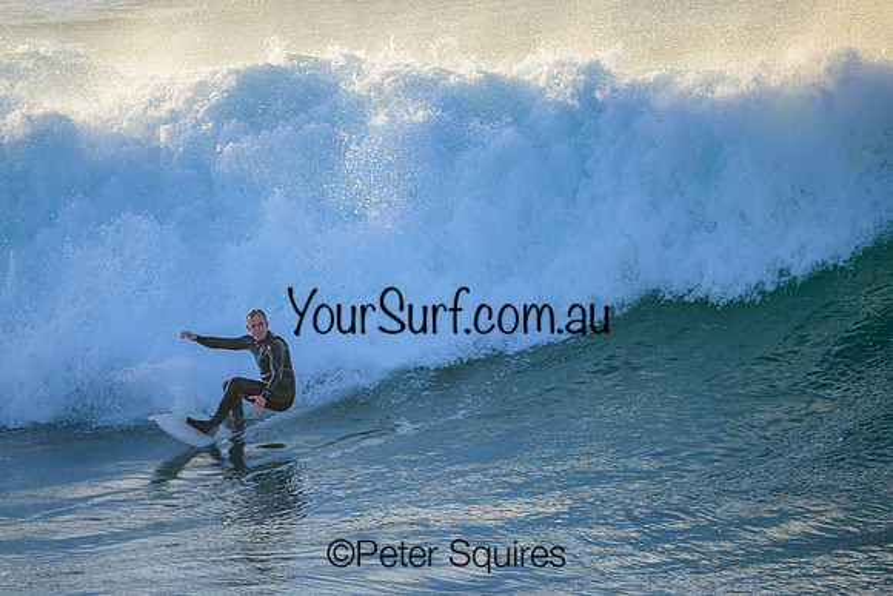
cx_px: 446
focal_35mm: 800
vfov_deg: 1.7
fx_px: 19848
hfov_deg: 2.6
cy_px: 298
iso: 1000
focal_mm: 800
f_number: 6.3
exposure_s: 1/2000
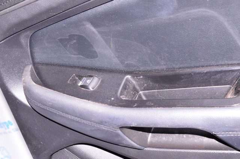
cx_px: 120
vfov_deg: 29.8
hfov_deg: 43.7
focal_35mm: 45
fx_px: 300
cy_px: 80
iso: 1600
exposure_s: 1/200
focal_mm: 30
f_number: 8
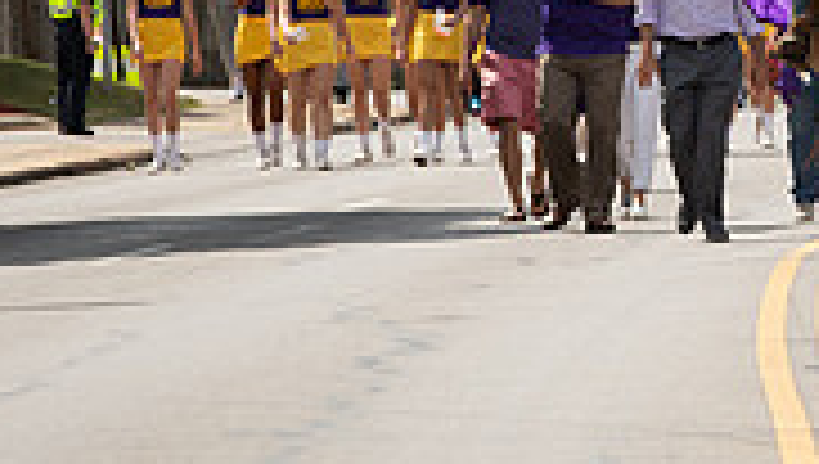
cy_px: 2
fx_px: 14506
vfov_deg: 1.8
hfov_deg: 3.2
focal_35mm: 667
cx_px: 778
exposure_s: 1/500
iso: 250
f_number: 8
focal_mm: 200
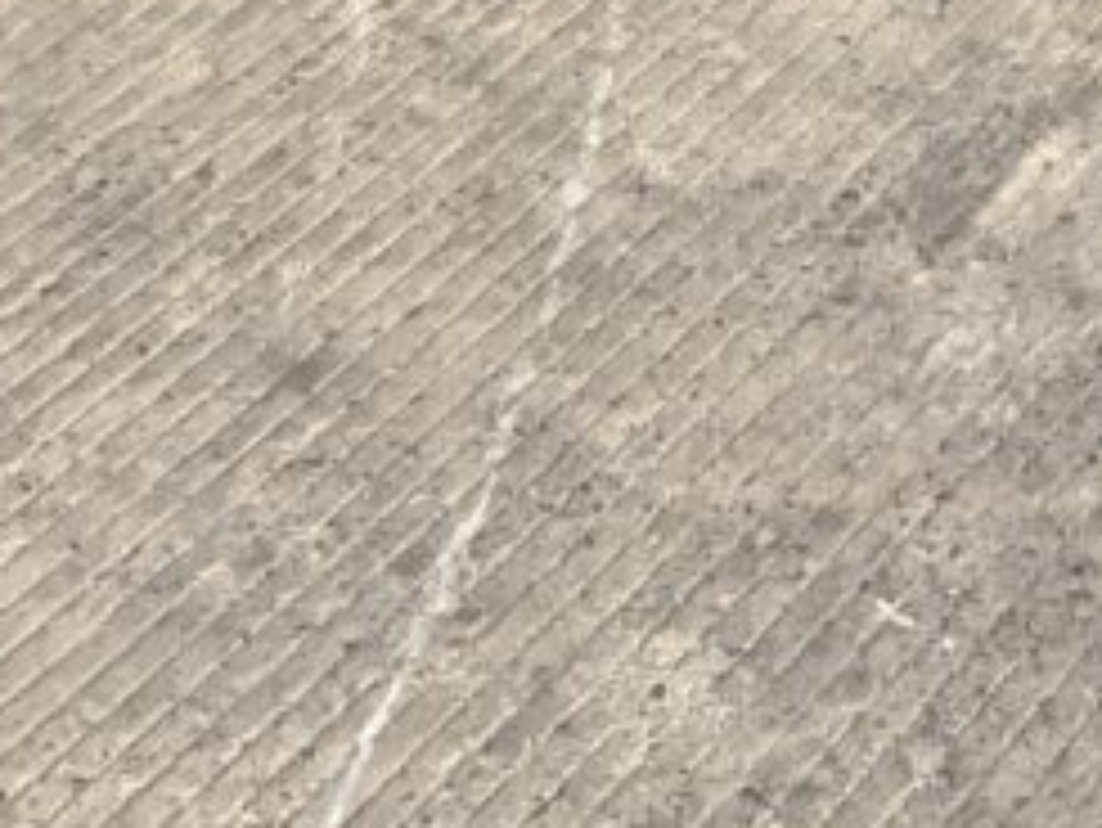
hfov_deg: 15.7
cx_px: 1309
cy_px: -783
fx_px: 3854
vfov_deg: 11.2
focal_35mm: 121
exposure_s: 1/1342
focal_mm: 3
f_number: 1.8
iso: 16
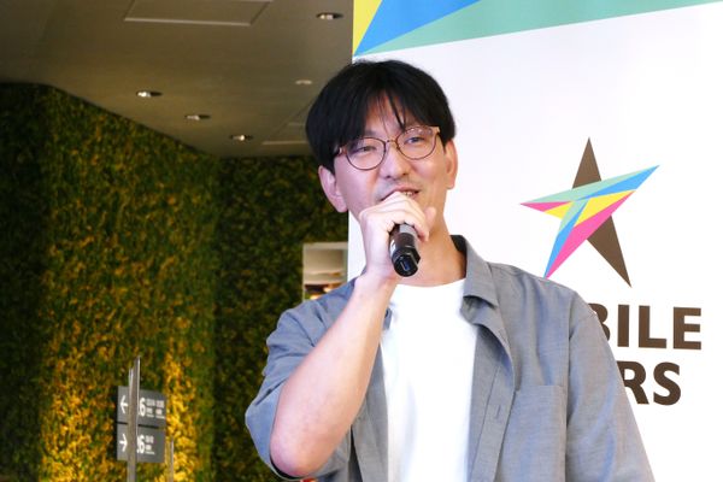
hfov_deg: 14.8
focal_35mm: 139
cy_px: 241
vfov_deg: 9.9
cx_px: 362
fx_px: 2791
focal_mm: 50.69
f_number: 7.1
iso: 1600
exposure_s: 1/30
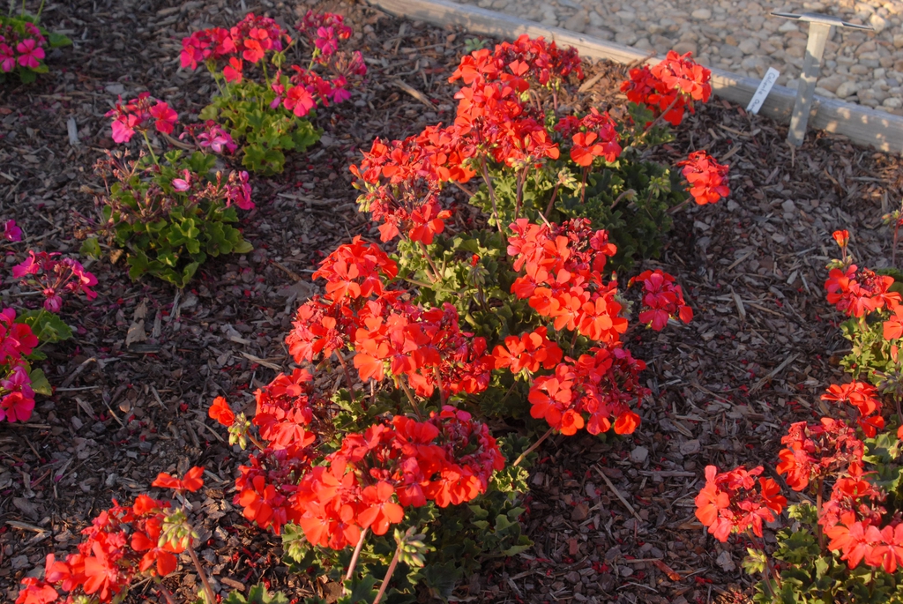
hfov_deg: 37.8
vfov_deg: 25.8
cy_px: 302
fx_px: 1318
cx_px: 452
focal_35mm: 52
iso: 400
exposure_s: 1/160
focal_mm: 35
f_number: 6.3
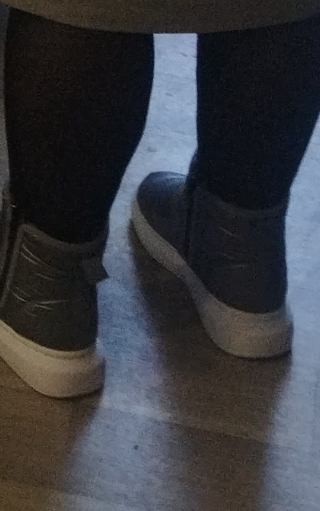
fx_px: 2274
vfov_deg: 10.9
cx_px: -383
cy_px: -700
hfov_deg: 7.6
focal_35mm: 163
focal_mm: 4.71
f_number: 1.79
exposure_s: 1/50
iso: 123
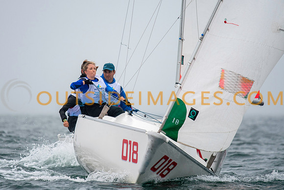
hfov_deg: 3.9
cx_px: 119
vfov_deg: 2.6
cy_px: 80
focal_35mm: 533
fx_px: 4203
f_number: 4
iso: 250
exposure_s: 1/3200
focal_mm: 300
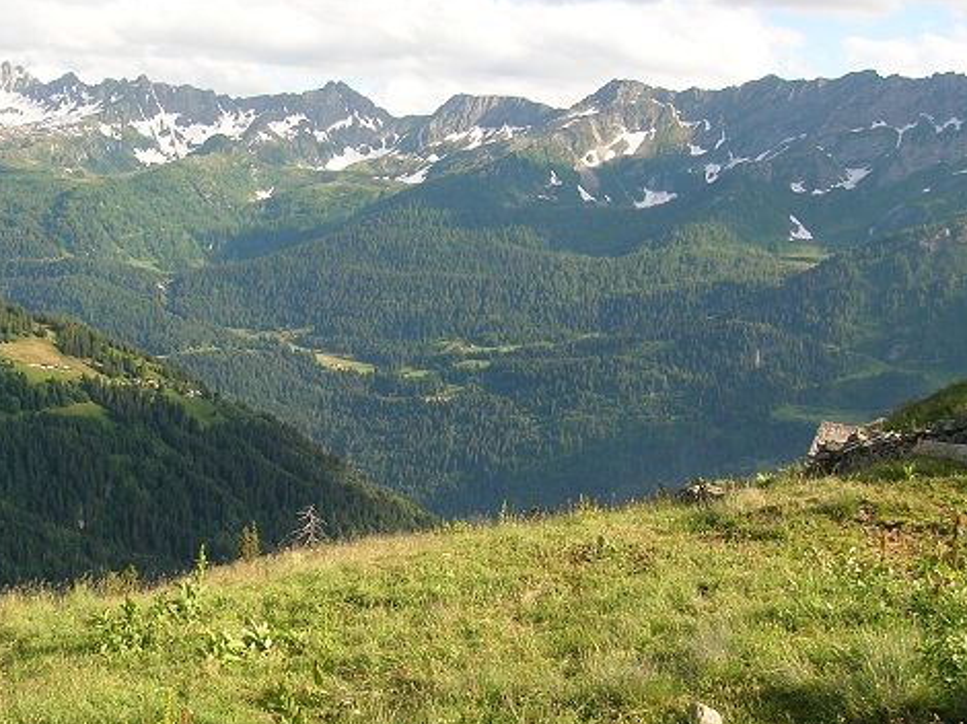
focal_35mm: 47
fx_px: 1312
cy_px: 395
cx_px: 323
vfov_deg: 30.8
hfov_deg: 40.0
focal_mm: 5.7
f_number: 4.9
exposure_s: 1/138
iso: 50
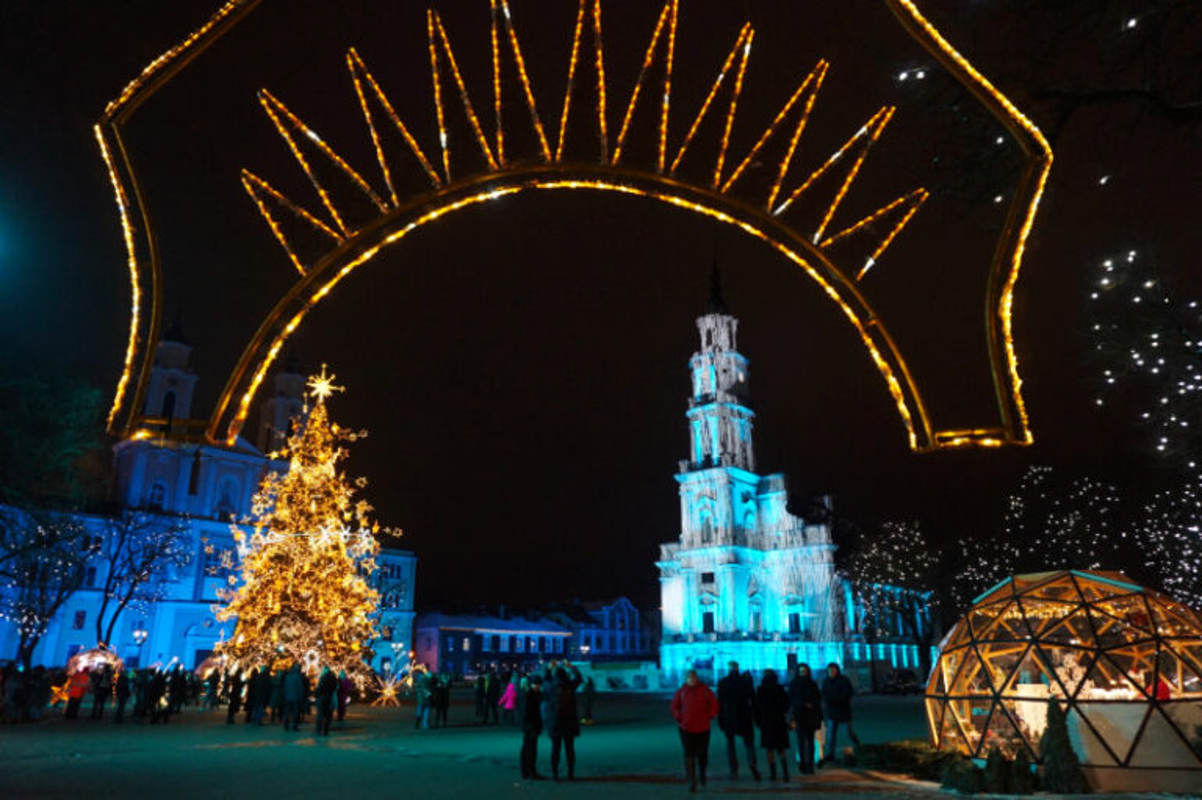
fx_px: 801
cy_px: 400
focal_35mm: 24
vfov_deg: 53.1
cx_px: 601
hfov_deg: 73.8
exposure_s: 1/60
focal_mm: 16
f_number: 4
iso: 1600
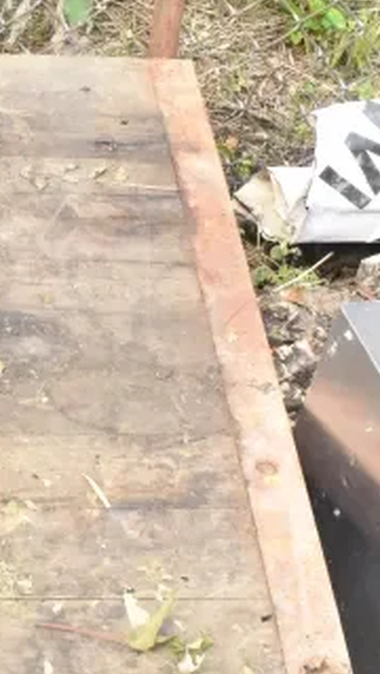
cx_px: -89
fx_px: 1850
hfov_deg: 11.5
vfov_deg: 20.4
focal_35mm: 104
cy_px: 153
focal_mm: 23
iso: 6400
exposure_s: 1/800
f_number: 14
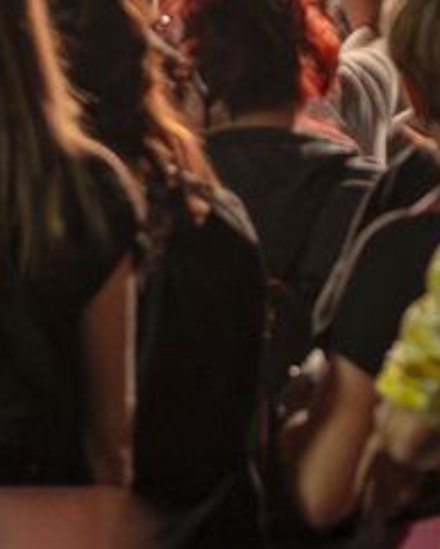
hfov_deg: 2.1
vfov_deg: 2.6
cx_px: 159
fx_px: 12226
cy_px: -386
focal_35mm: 752
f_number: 2.8
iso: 2000
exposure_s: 1/160
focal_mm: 101
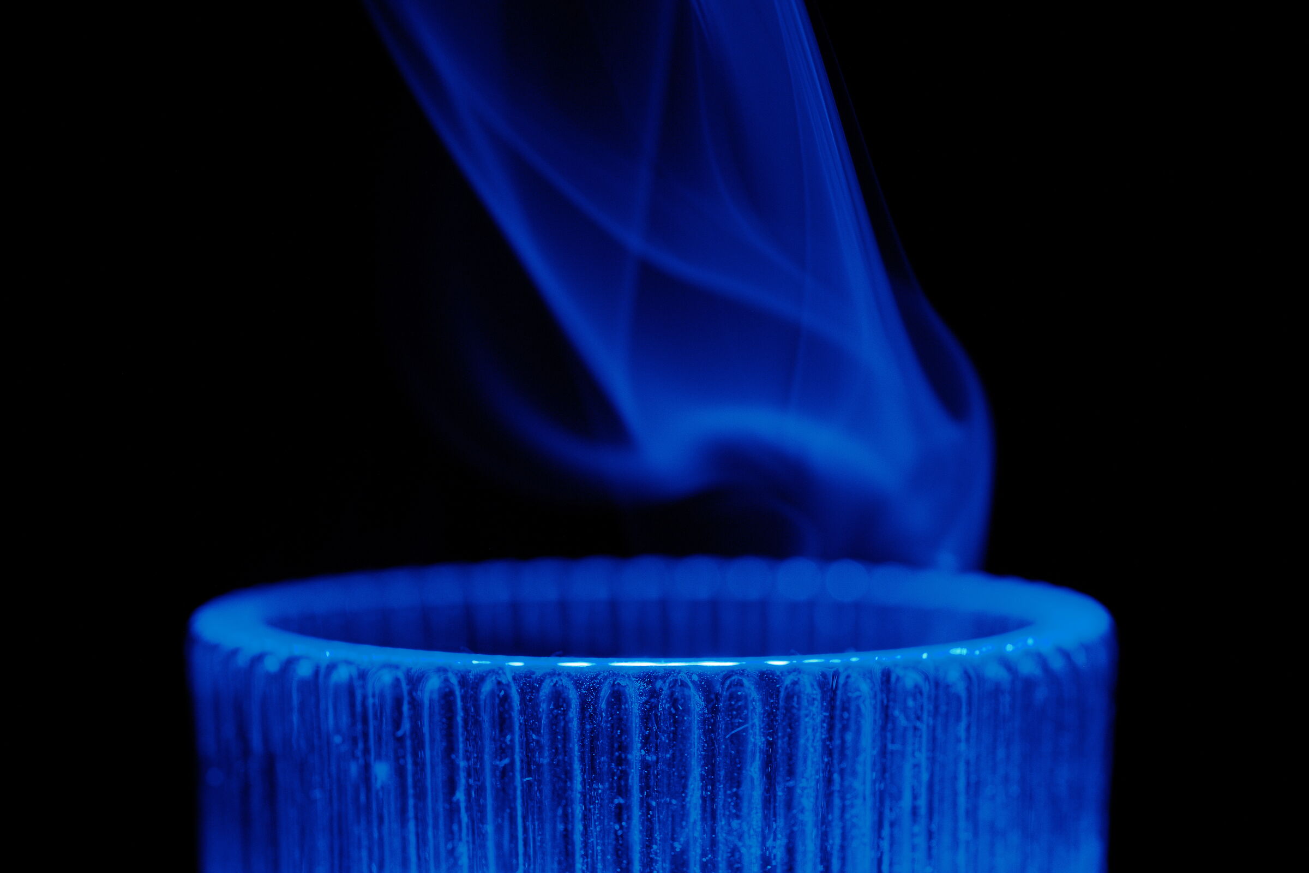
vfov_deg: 11.4
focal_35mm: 120
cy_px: 436
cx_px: 654
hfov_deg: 17.1
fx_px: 4363
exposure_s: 1/125
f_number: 5.6
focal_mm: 80
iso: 400
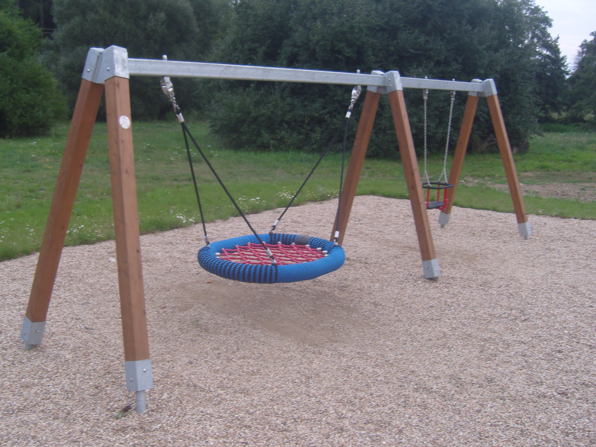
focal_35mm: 37
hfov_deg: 50.1
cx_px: 273
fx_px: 637
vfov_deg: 38.7
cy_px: 210
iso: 100
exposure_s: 1/60
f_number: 2.8
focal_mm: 7.3
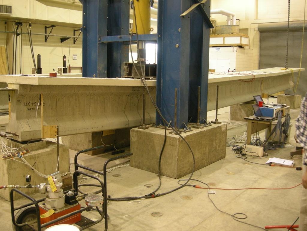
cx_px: 154
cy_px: 116
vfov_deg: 39.7
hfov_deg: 51.4
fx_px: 319
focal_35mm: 36
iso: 200
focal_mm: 7.5
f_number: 2.7
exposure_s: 1/23.2
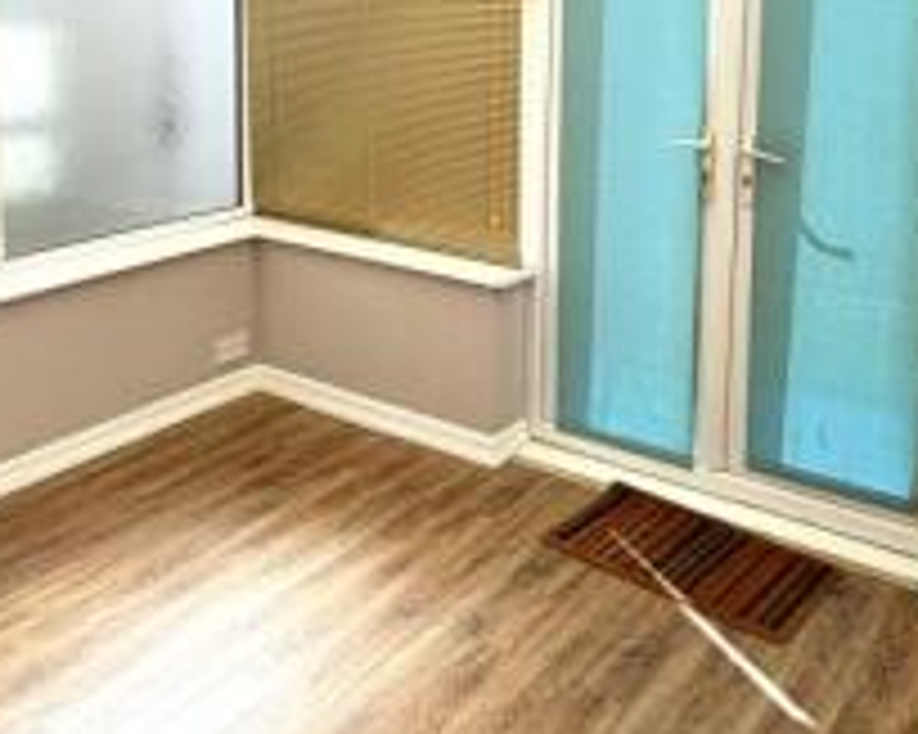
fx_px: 1059
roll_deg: -1.0
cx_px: 493
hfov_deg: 46.8
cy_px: 101
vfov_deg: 36.3
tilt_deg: -7.3
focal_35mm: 39
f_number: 2.2
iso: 25
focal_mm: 2.22
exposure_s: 1/770
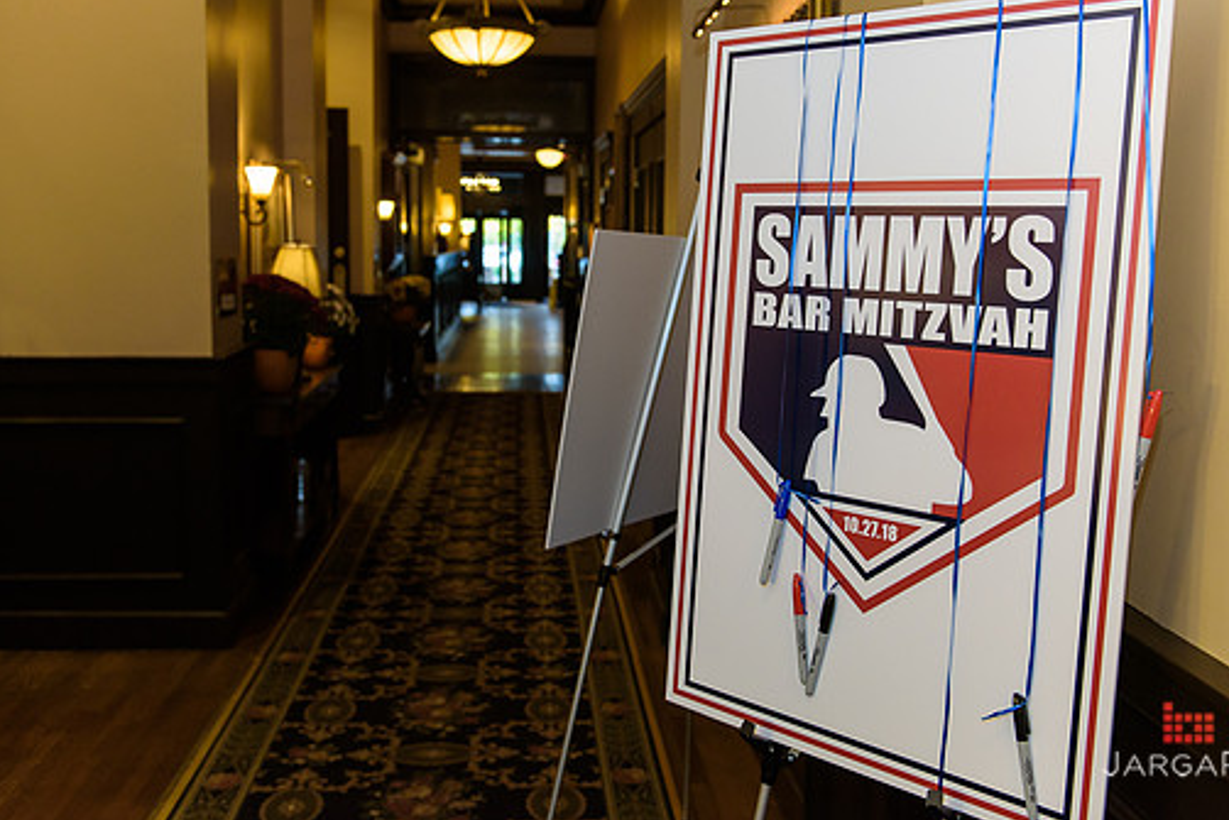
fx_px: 1263
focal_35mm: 37
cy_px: 356
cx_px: 627
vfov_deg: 35.9
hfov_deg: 51.9
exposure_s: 1/125
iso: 1250
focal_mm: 32
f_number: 3.2
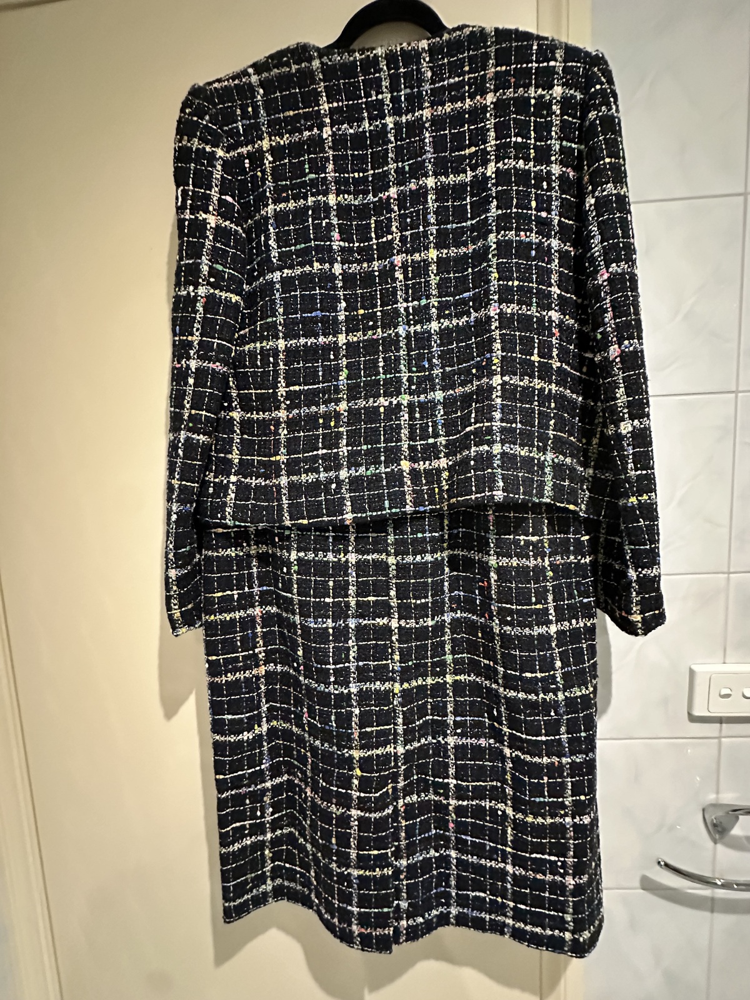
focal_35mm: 14
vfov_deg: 102.1
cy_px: 500
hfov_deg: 85.7
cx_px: 375
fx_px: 404
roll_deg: +2.5
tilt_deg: -5.5
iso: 1000
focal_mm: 2.22
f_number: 2.2
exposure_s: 1/34
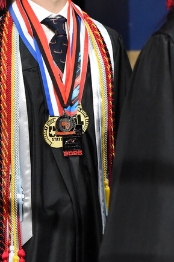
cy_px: 72
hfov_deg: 11.6
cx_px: 33
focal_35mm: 118
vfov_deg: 17.3
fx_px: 856
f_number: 3.2
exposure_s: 1/1250
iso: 12800
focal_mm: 50
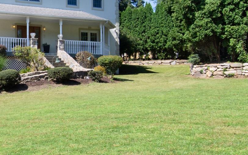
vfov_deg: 30.0
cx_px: 5
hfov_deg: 41.4
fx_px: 286
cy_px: 45
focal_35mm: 42
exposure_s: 1/320
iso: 500
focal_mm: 11
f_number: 14
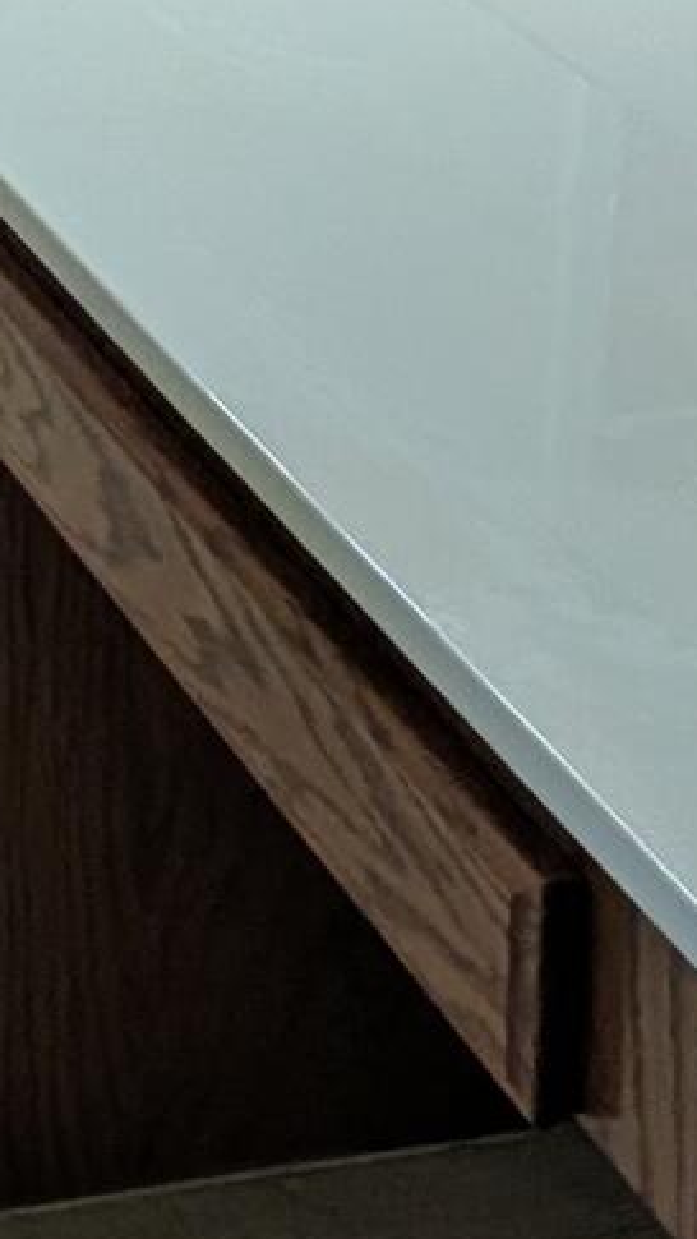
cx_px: -827
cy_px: -825
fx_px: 2660
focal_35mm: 81
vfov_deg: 20.6
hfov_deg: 12.5
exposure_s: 1/120
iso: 133
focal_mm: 2.02
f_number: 1.7
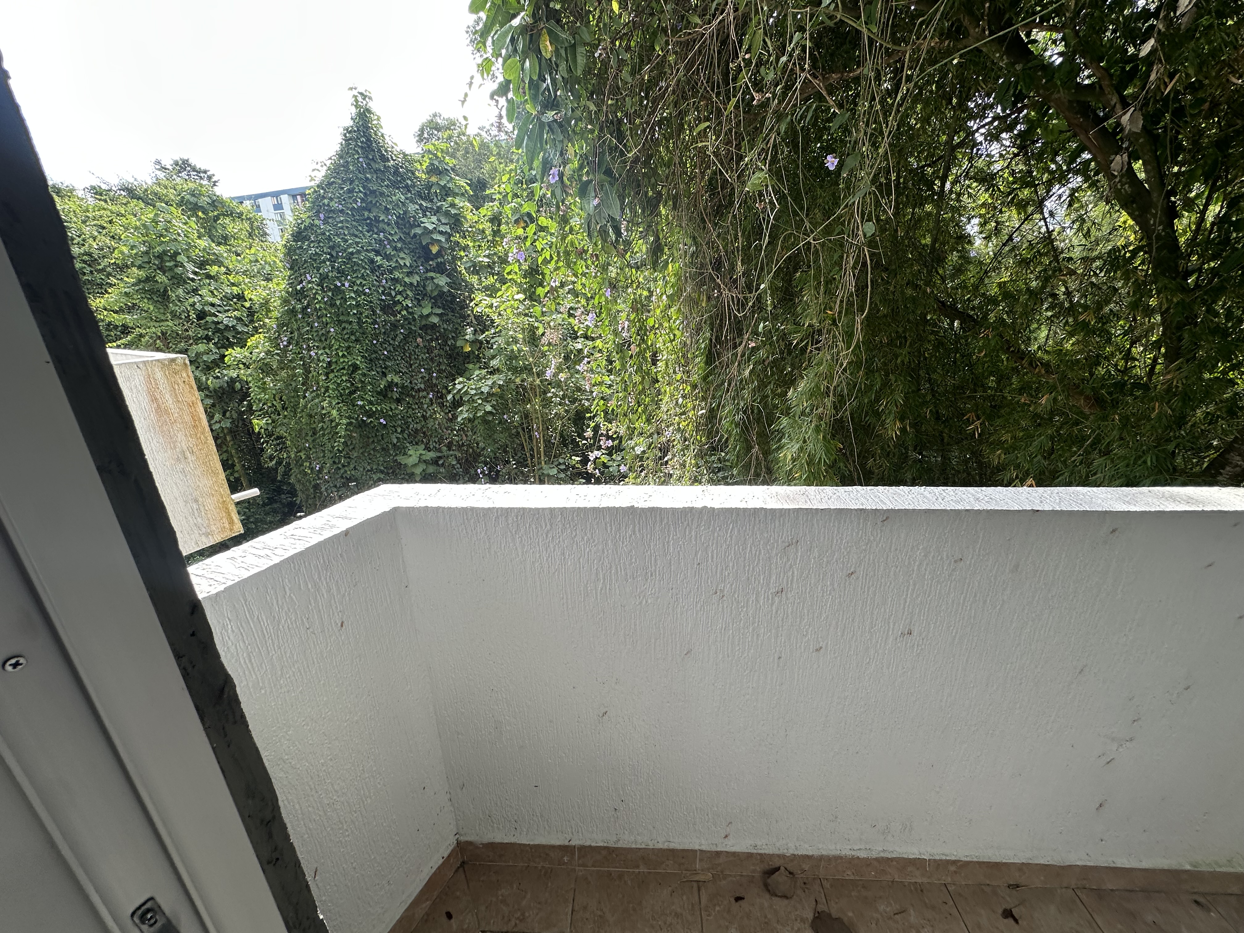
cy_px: 466
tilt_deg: -20.8
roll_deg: +1.3
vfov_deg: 85.7
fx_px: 503
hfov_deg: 102.1
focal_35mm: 14
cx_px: 622
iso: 40
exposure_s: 1/158
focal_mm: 2.22
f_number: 2.2
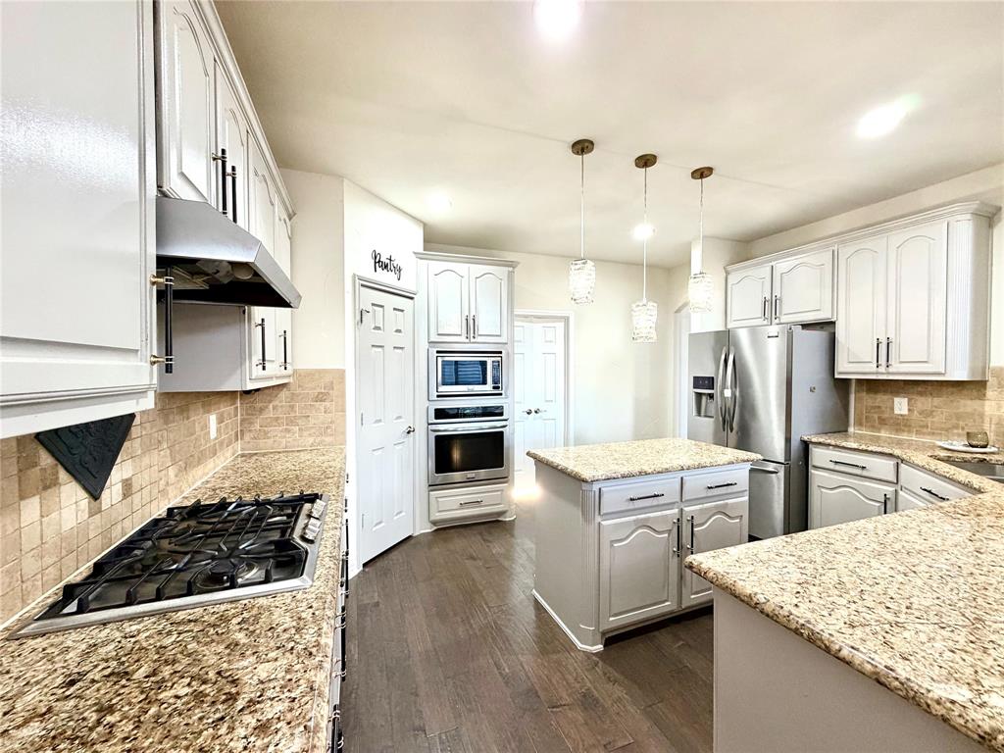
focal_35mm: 14
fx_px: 406
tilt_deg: -1.5
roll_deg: +0.6
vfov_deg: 85.7
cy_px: 376
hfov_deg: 102.1
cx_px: 502
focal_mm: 2.22
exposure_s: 1/60
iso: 250
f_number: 2.2
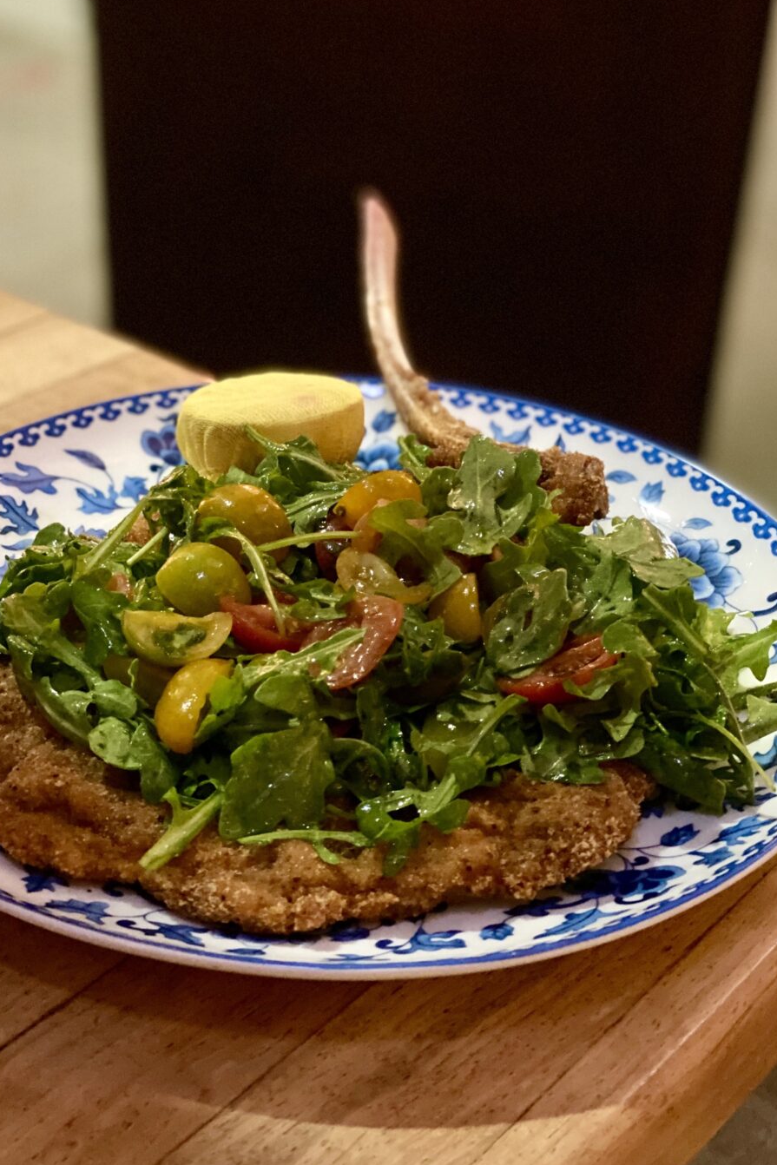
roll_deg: -2.2
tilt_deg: -32.3
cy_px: 579
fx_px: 1780
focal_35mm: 55
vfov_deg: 36.2
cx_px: 340
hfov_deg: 24.6
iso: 640
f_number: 2
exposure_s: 1/15
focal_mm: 6
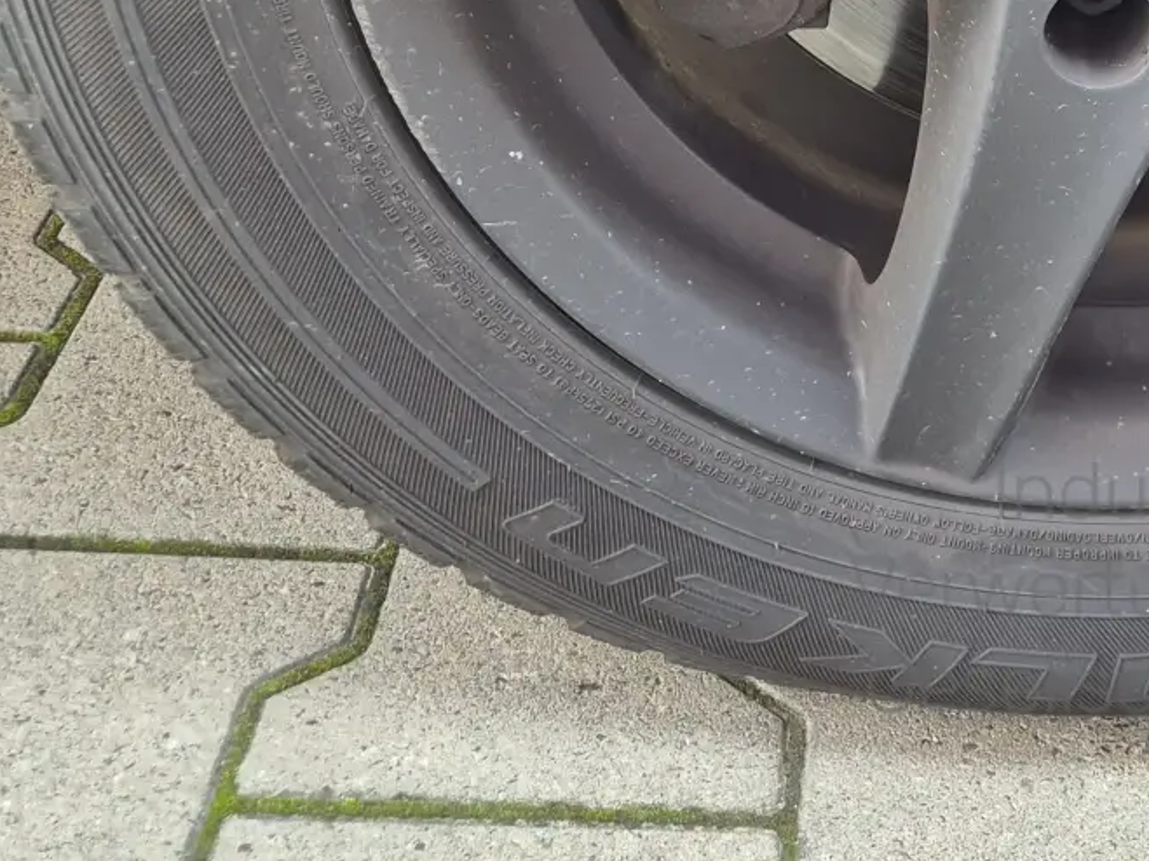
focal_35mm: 67
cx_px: 1098
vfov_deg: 19.9
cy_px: -289
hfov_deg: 27.6
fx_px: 2224
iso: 160
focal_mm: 5.4
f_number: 1.8
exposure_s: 1/180
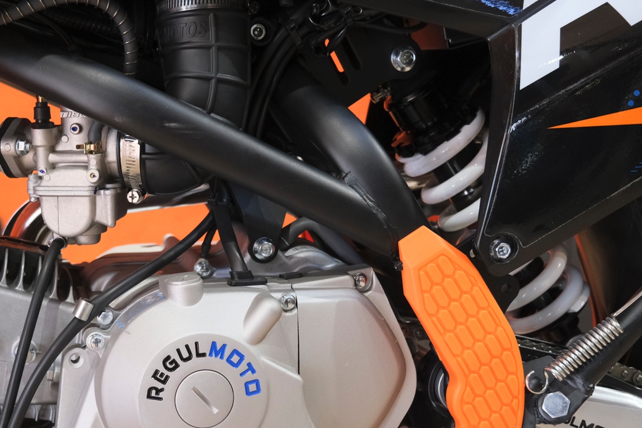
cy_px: 287
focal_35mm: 63
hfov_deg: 31.4
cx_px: 169
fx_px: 1123
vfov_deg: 21.5
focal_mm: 27.5
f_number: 4
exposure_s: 1/100
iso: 1600
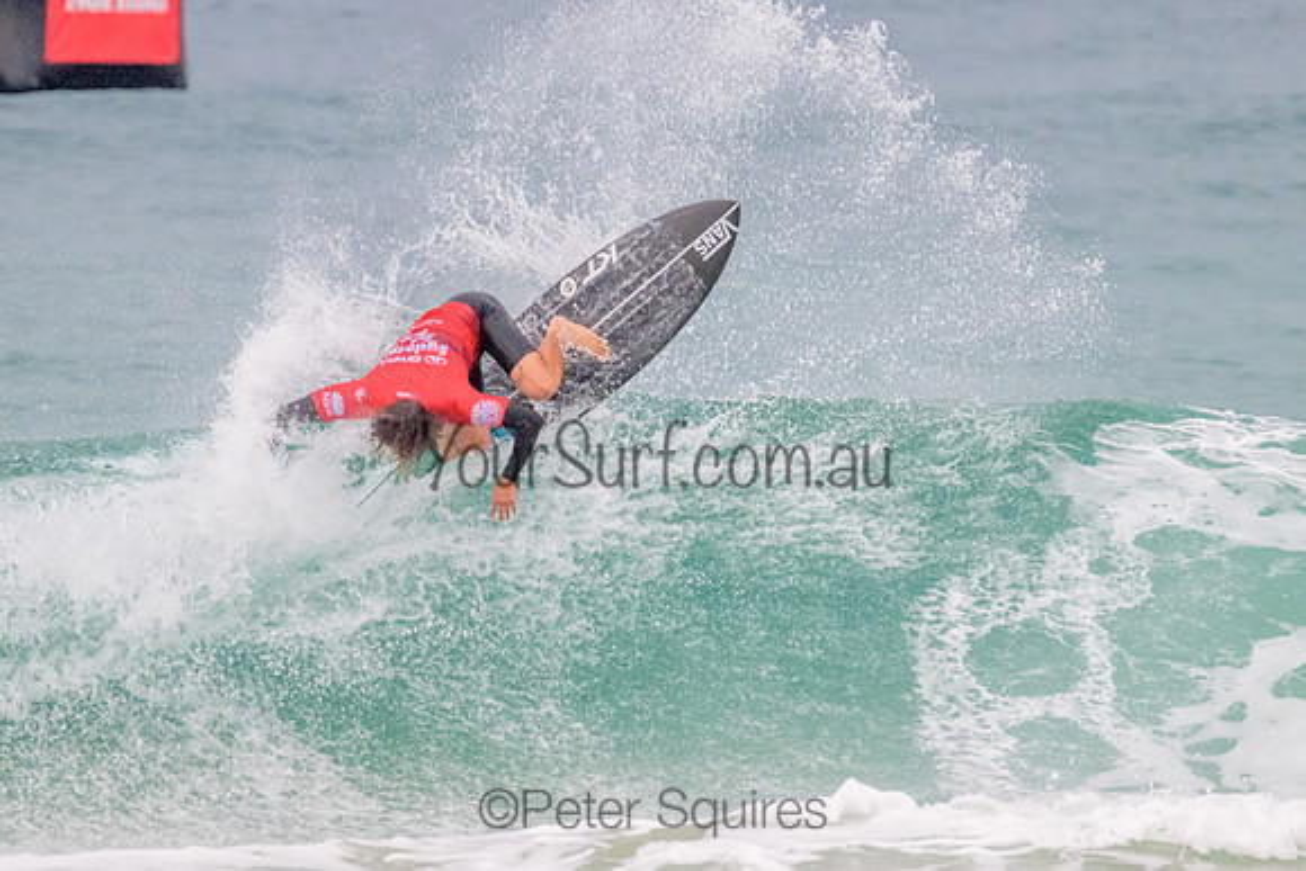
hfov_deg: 2.0
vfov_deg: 1.3
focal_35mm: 1045
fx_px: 37914
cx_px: 686
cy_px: 433
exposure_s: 1/2000
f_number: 11
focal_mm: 800
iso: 5600
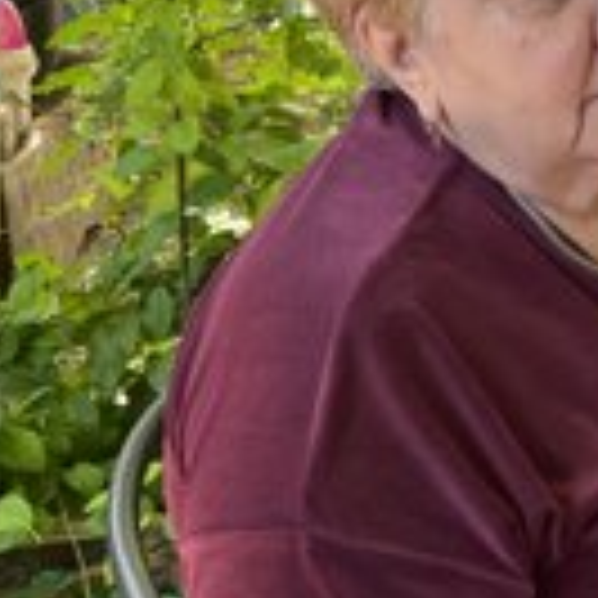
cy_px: 220
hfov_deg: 23.1
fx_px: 1349
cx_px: 701
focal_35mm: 69
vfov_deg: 24.9
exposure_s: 1/117
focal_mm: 4.2
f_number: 1.6
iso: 125
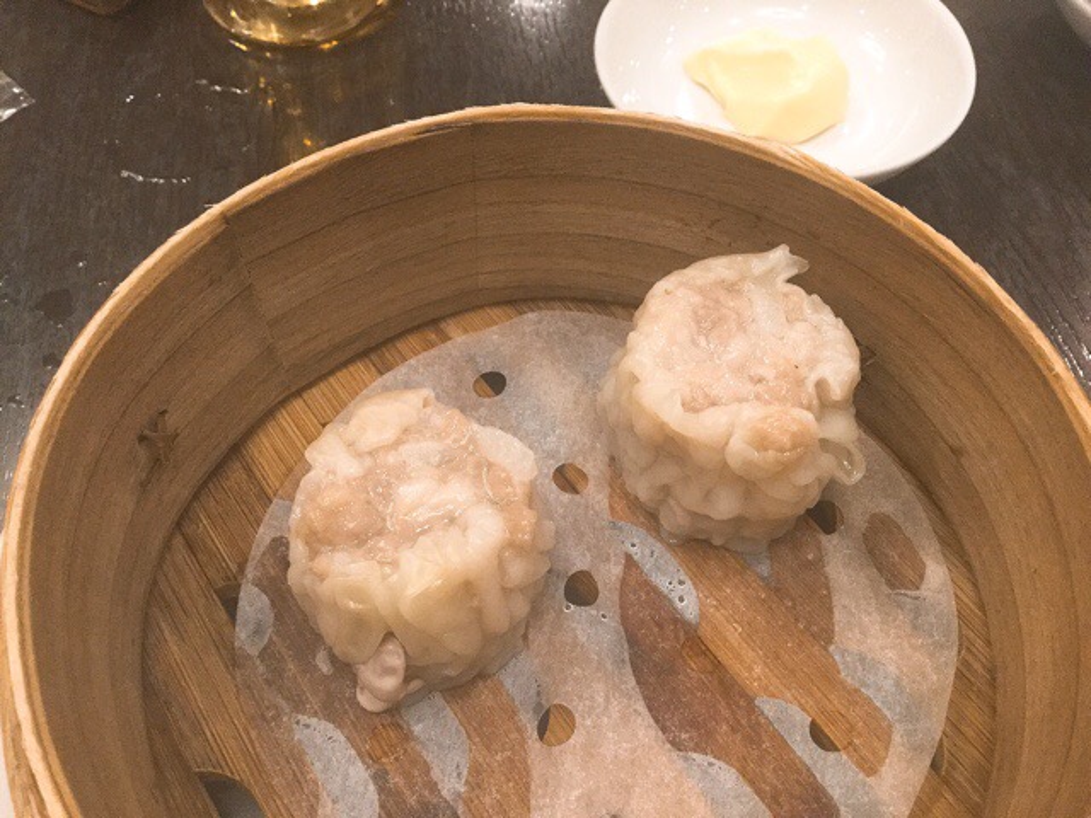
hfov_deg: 58.4
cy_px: 409
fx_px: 977
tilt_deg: -57.7
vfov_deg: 45.4
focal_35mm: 31
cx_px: 546
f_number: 2.4
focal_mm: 3.3
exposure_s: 1/33
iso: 200
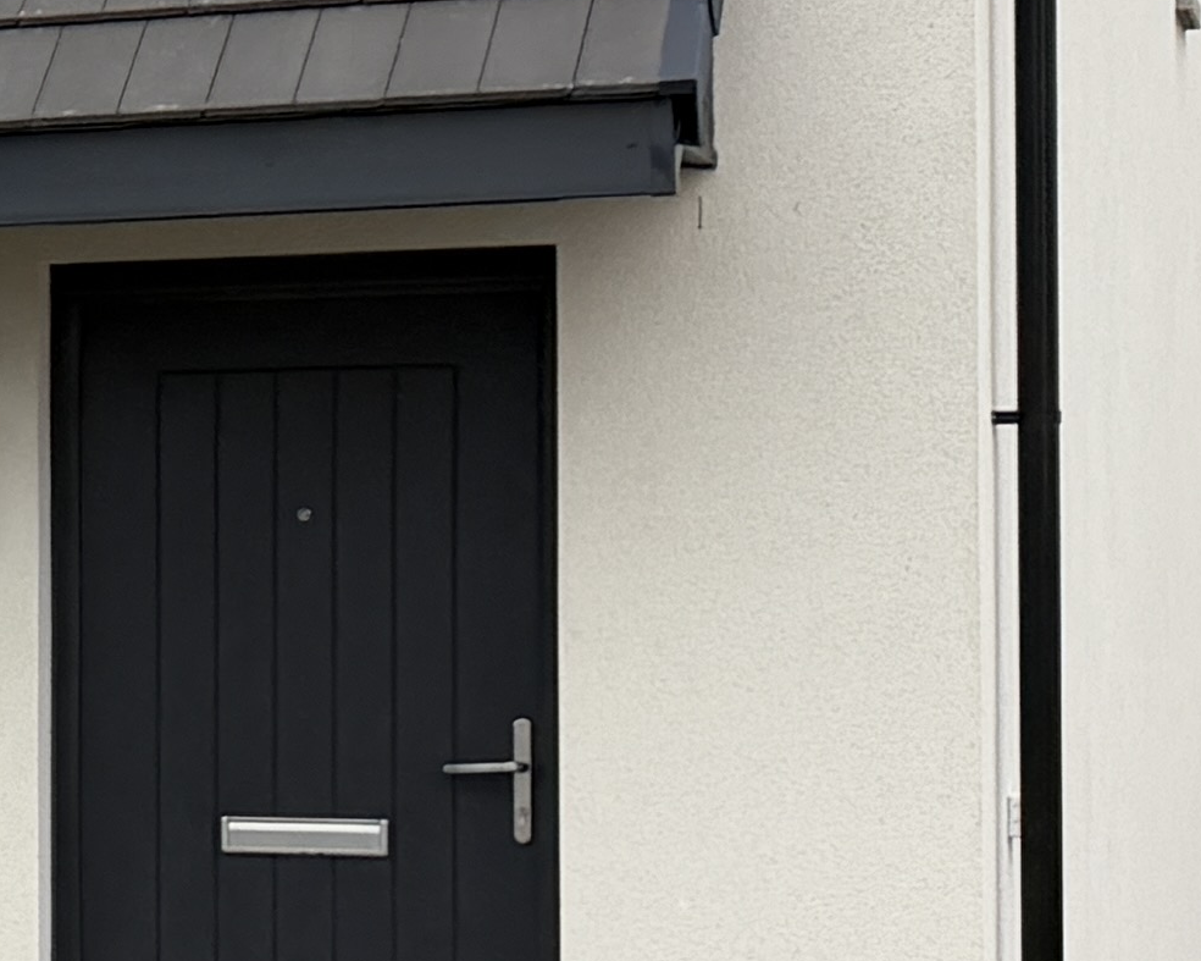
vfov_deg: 11.3
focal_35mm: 136
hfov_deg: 10.8
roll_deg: +0.0
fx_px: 4834
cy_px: 526
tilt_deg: +1.4
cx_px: -2103
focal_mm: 6.76
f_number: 1.78
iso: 80
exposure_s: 1/1689
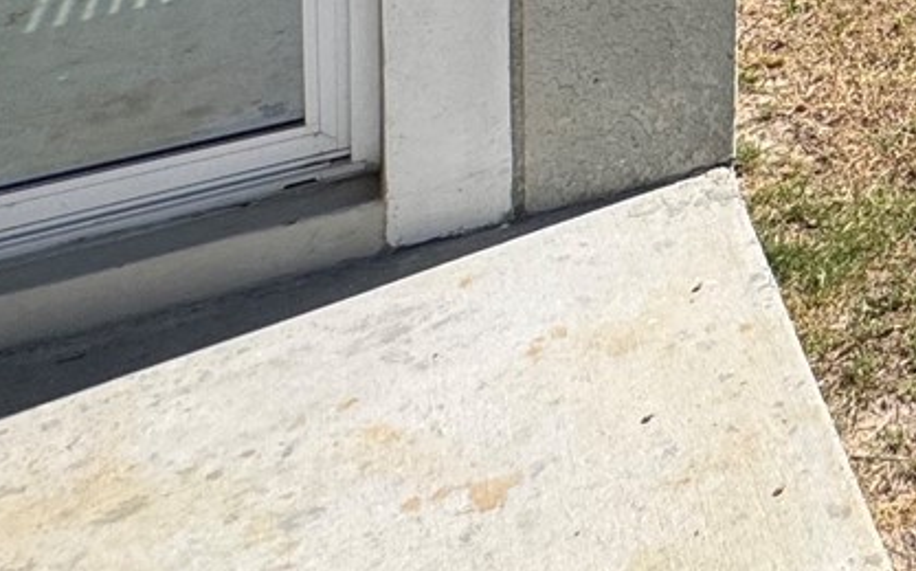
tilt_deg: -6.5
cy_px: -514
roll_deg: -3.5
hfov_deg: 22.7
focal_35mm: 57
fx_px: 1422
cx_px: 1597
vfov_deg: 17.5
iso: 50
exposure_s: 1/1567
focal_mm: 2.22
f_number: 2.2
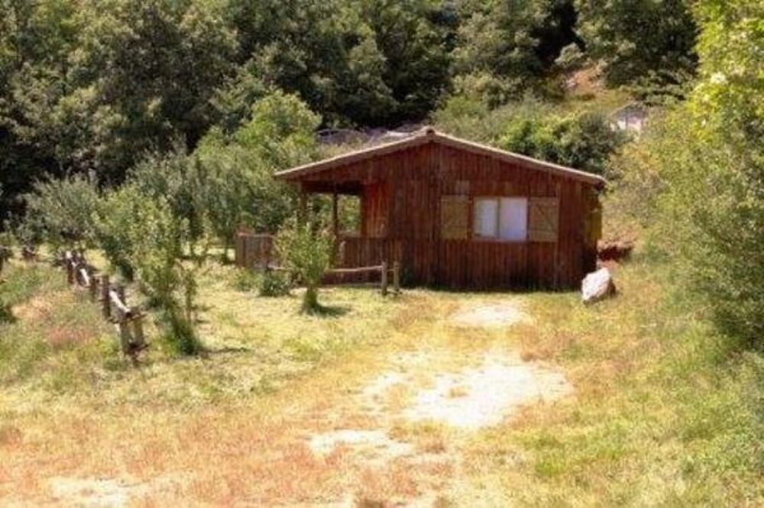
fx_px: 986
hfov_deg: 42.4
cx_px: 382
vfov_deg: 28.9
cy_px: 254
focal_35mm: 46
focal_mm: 31
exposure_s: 1/125
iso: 100
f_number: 6.7
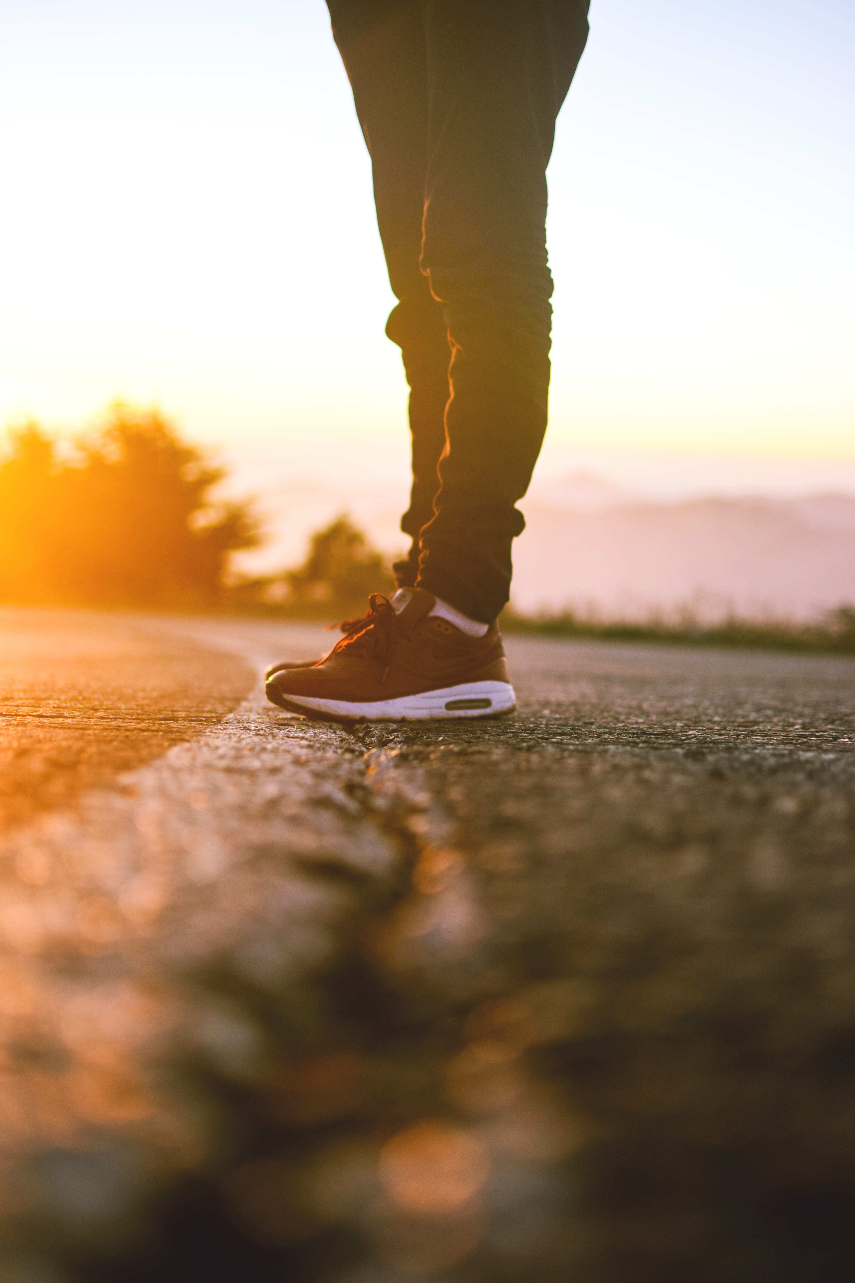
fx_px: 1870
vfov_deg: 37.9
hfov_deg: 25.8
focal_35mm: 52
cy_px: 642
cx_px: 428
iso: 200
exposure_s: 1/800
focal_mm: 35
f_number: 1.8
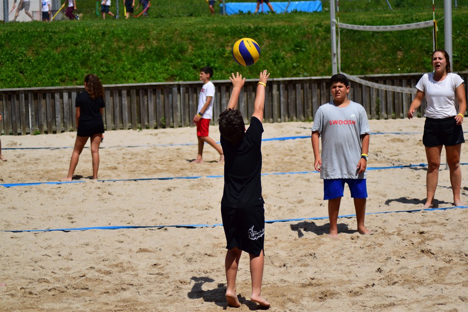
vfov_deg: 13.0
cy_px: 156
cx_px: 234
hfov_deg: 19.5
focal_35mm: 105
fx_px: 1365
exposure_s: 1/3200
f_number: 4
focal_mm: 70
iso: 200
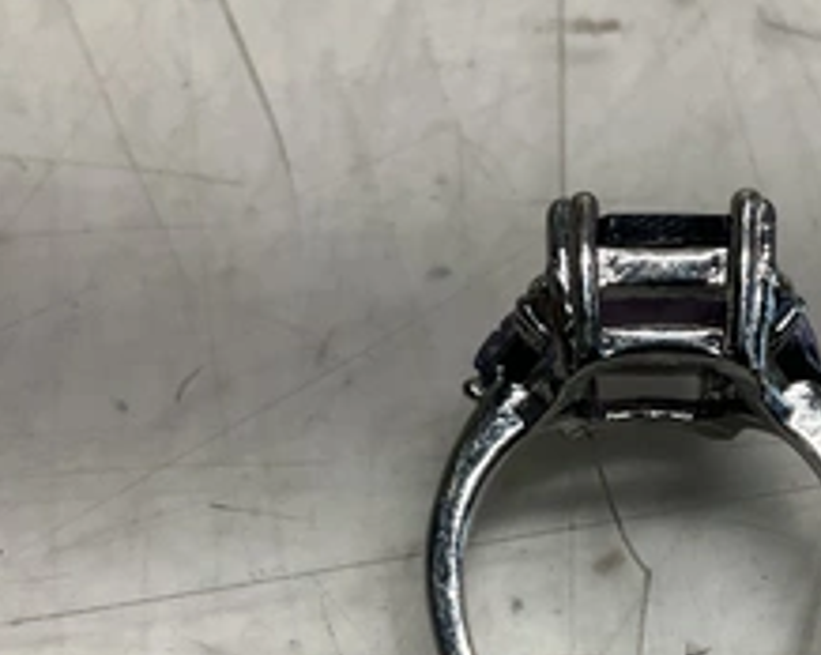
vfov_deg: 28.7
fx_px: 1262
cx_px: 591
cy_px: 493
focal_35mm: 52
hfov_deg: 35.4
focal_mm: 3
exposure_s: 1/120
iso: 40
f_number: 1.8
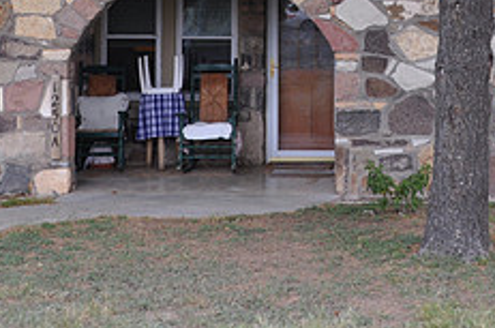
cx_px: 356
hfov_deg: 20.7
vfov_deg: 13.6
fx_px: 1345
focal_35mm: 98
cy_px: -31
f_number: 7.1
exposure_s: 1/50
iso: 200
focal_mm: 26
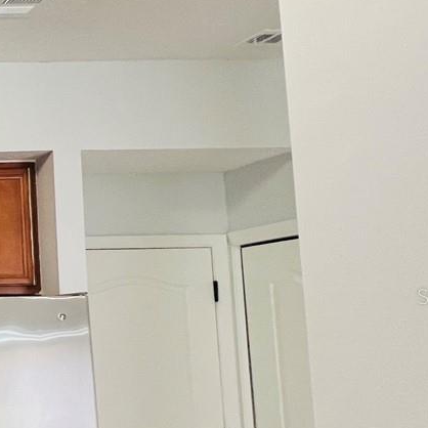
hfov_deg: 23.6
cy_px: 296
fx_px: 615
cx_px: -305
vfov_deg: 37.8
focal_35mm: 44
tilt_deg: +3.4
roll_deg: +0.8
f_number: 1.8
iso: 250
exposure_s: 1/60
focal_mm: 1.57
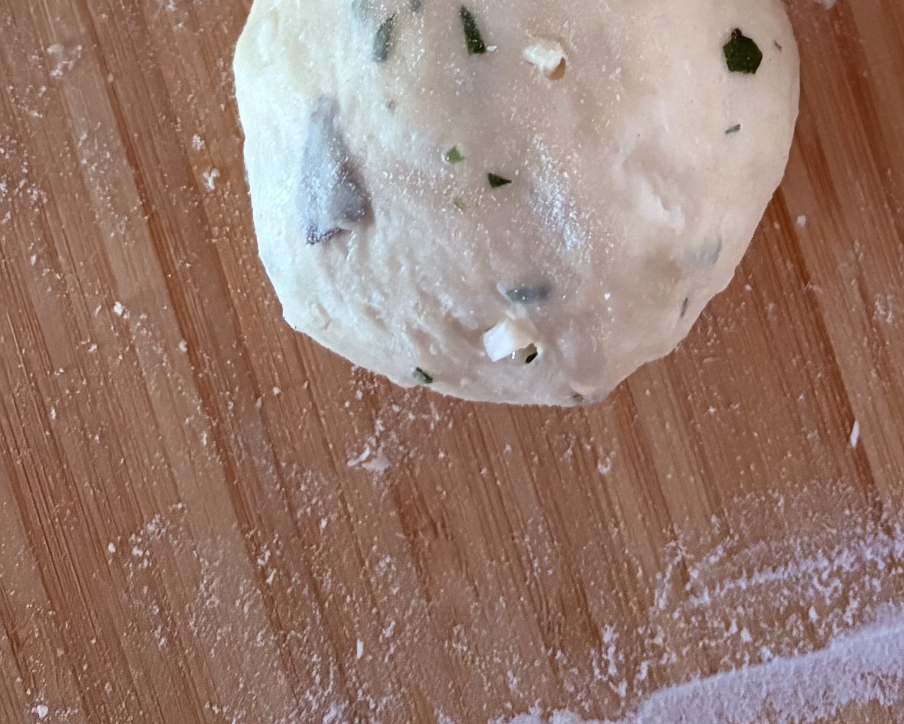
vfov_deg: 16.4
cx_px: 798
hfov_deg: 23.8
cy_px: -589
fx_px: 2087
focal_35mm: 78
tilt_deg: -87.6
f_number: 1.6
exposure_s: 1/53
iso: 500
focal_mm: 5.96
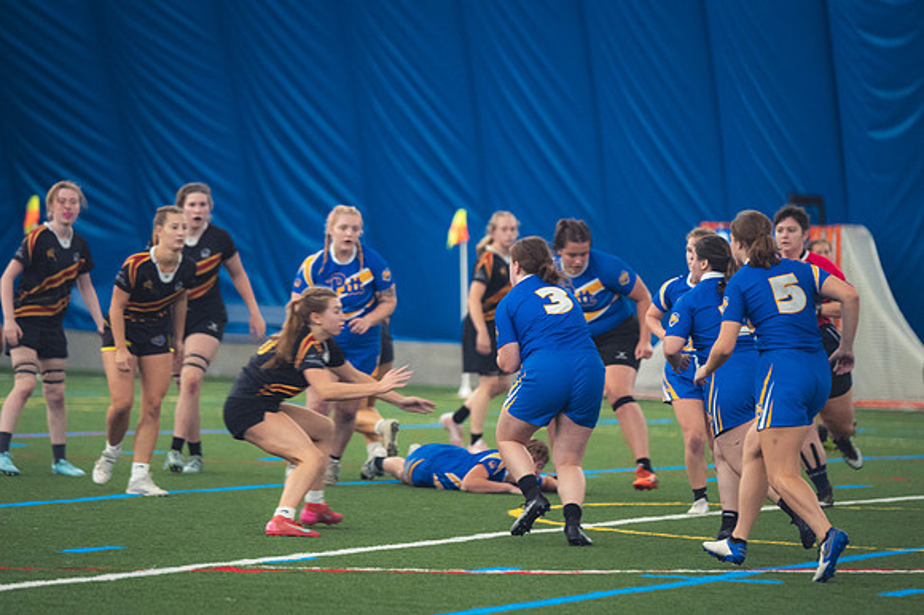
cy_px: 308
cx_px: 462
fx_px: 6926
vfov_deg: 5.1
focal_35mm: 270
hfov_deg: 7.6
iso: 2800
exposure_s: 1/320
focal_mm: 180
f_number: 2.8
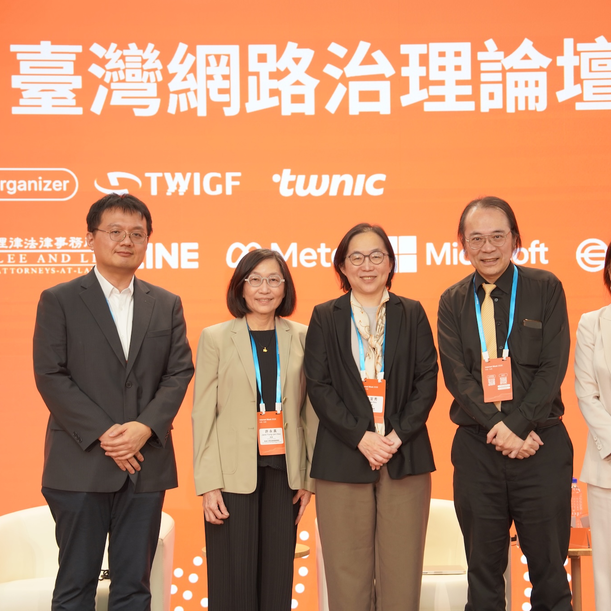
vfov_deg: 22.2
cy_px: 306
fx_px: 1558
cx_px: 356
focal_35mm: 78
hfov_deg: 22.2
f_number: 2.8
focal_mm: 61
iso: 800
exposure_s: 1/200
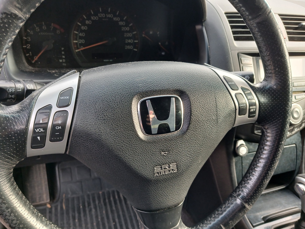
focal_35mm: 27
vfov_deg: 51.4
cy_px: 114
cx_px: 152
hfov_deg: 65.3
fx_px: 238
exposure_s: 1/50
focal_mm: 3.98
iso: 64
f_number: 1.8
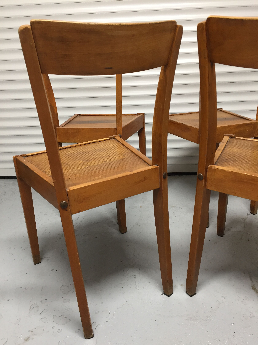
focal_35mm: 29
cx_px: 129
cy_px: 172
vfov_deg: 61.7
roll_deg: +2.3
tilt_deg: -20.9
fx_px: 288
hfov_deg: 48.2
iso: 125
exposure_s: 1/33
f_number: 2.2
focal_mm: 4.15
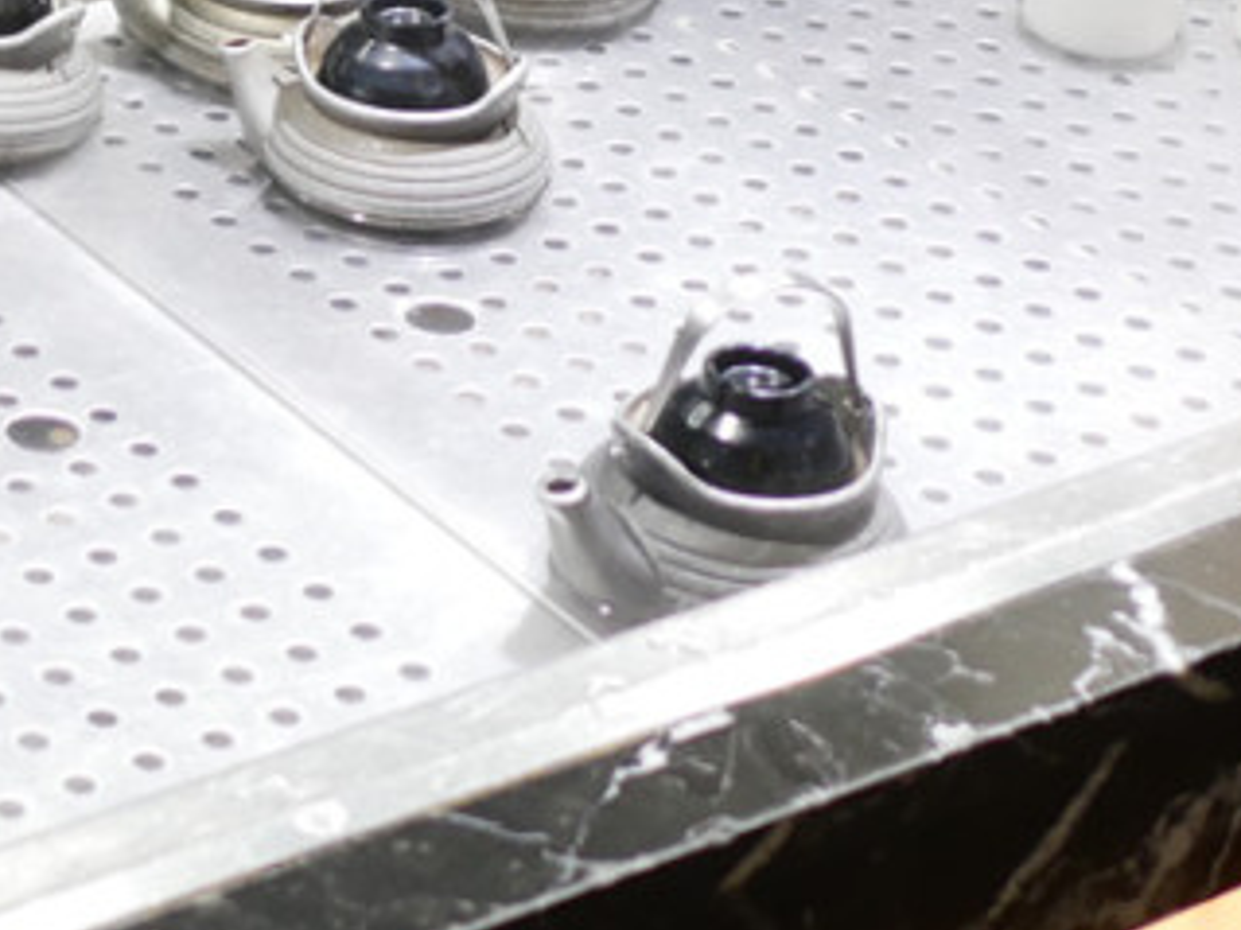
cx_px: -257
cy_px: -459
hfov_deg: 16.7
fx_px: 4050
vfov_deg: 12.5
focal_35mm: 113
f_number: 1.7
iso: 320
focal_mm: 15
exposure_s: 1/60
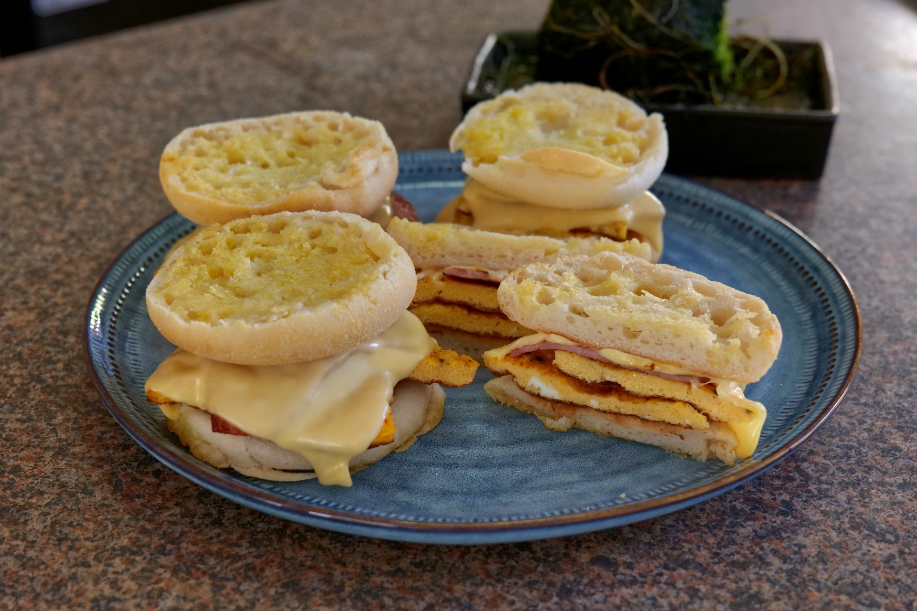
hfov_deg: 33.4
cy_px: 306
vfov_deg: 22.6
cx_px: 458
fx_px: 1528
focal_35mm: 60
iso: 2000
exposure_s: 1/60
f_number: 7.1
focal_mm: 60
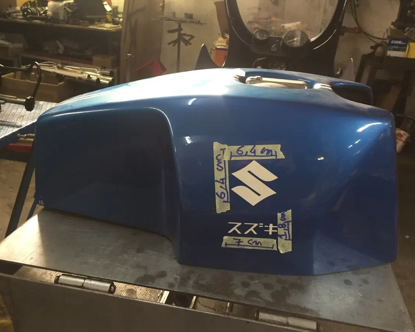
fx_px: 381
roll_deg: -4.8
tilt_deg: -23.5
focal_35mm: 31
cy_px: 168
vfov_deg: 47.1
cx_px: 218
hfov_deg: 57.1
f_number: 2.2
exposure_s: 1/33
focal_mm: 4.15
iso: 160
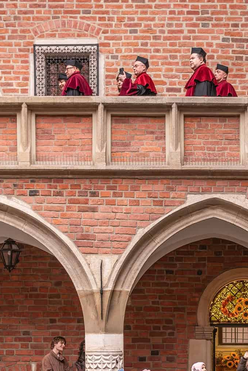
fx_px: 816
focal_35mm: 79
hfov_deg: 17.0
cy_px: 257
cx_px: 231
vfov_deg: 25.5
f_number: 2.8
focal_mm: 35
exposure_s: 1/250
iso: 500
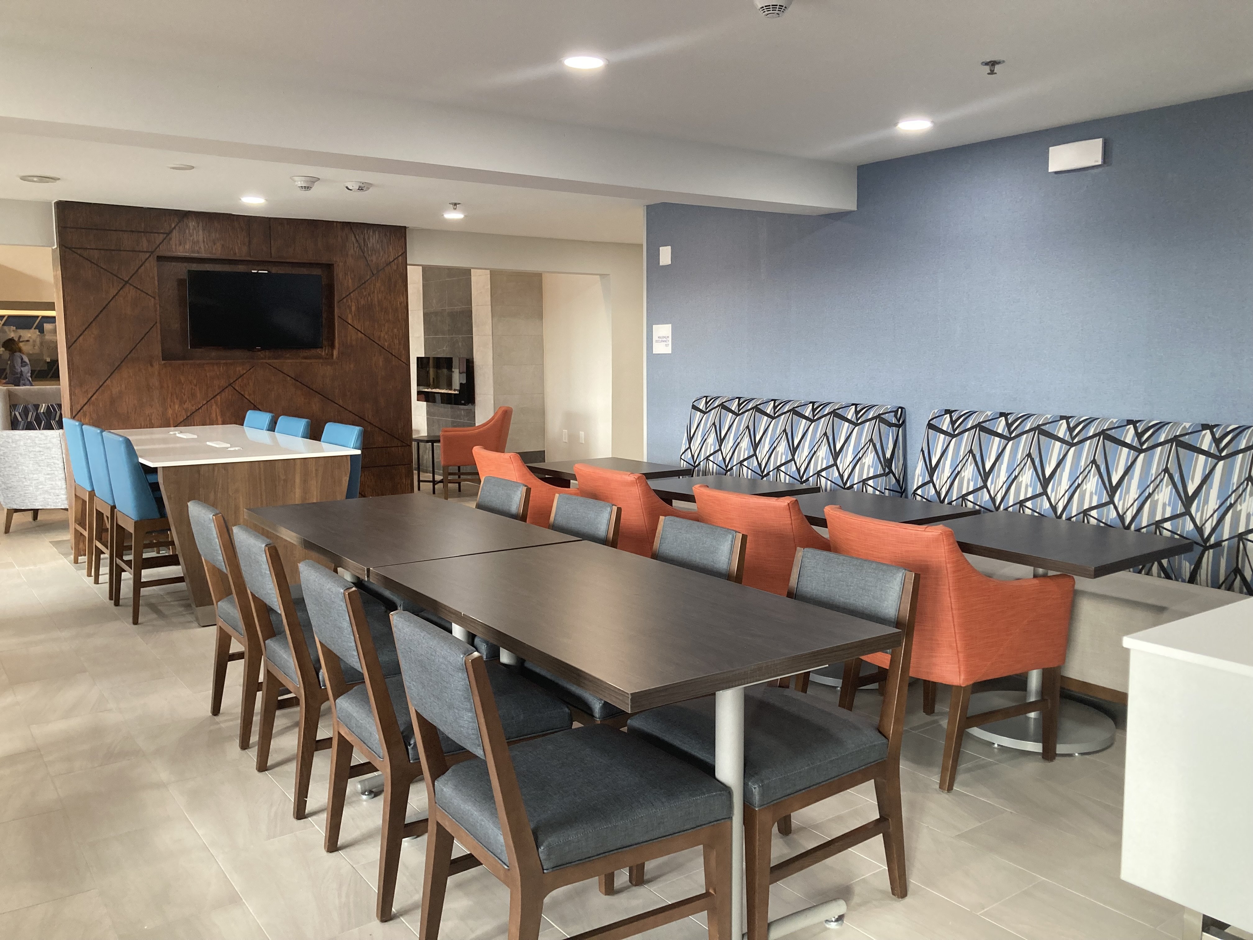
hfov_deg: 63.4
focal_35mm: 28
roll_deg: -0.4
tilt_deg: -6.1
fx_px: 1014
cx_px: 626
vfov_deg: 49.7
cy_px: 470
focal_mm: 3.99
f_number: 1.8
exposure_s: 1/60
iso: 100
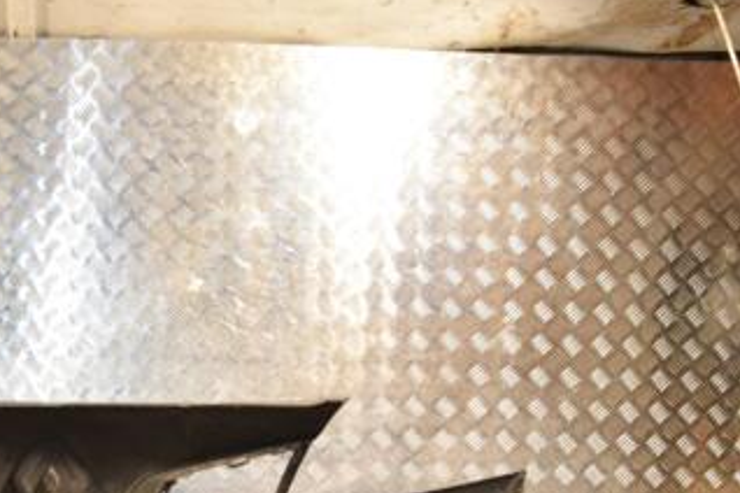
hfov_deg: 36.3
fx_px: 1048
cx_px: 65
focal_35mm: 51
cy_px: 416
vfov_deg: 25.9
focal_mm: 18
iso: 800
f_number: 5.6
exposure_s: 1/200
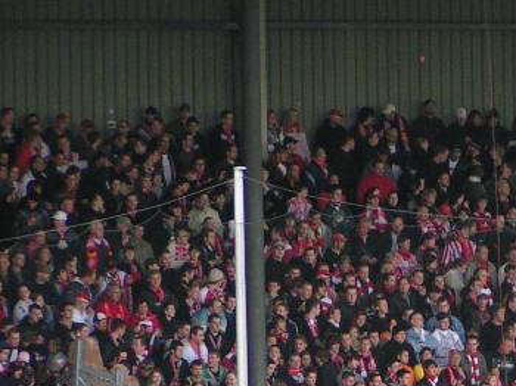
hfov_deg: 4.6
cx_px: 566
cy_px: 430
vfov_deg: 3.4
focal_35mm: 430
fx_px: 6405
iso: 160
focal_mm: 28.8
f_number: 3.5
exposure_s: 1/200
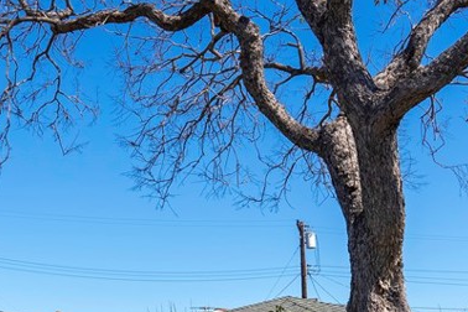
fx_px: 845
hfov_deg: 30.6
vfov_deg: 20.3
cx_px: 132
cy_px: 313
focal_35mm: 65
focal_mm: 24
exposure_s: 1/2000
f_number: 9
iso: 160
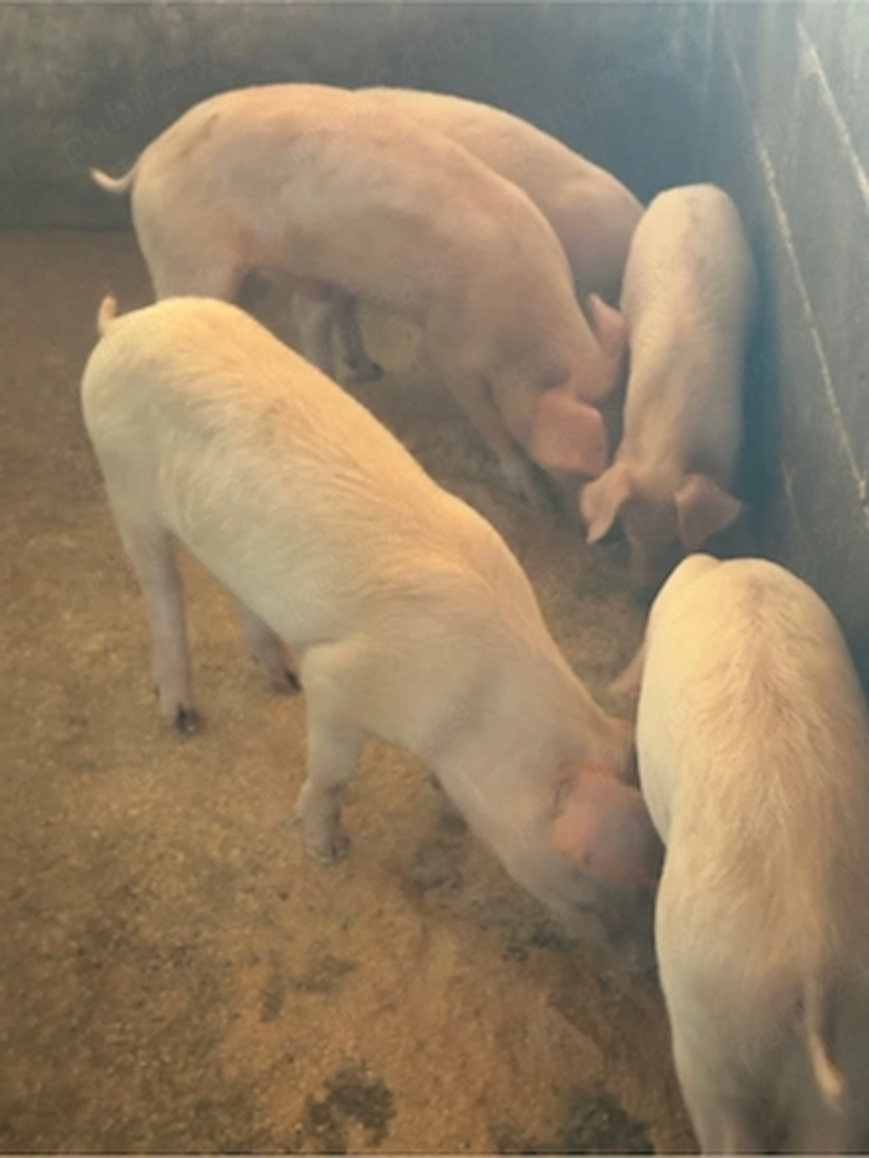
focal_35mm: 48
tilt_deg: -34.9
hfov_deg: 30.3
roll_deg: -1.0
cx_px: 434
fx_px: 1607
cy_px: 579
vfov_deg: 39.7
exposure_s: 1/40
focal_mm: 6.86
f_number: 1.78
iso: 500
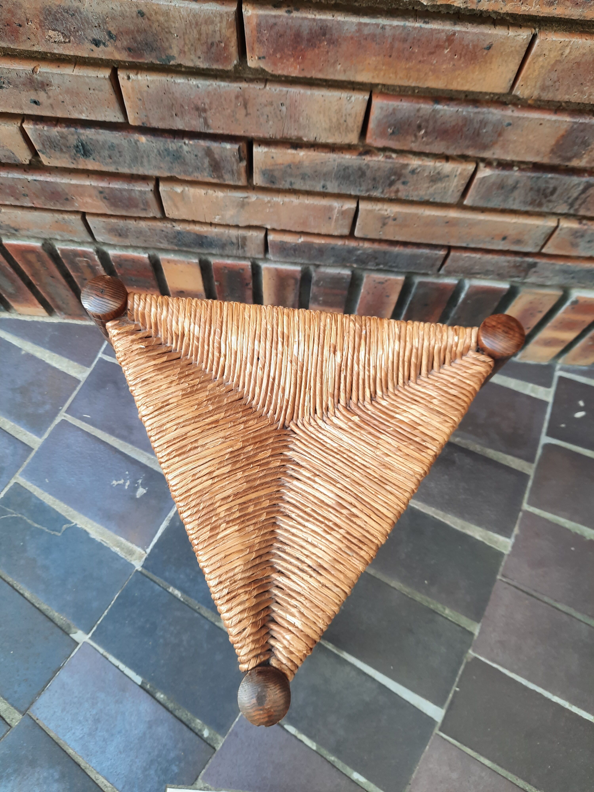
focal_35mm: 25
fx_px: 572
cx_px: 297
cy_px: 396
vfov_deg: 69.4
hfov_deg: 54.9
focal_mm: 4.6
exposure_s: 1/100
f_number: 2
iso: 50
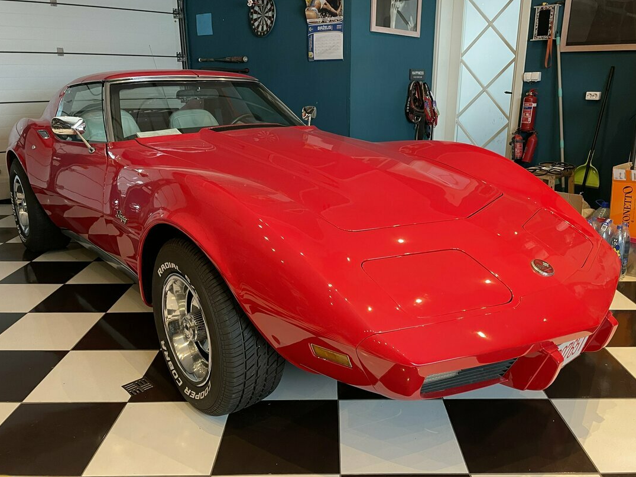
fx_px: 533
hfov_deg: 61.6
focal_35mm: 29
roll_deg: -0.1
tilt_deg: -17.2
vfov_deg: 48.2
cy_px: 249
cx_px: 332
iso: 250
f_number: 1.6
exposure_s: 1/50
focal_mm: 4.2
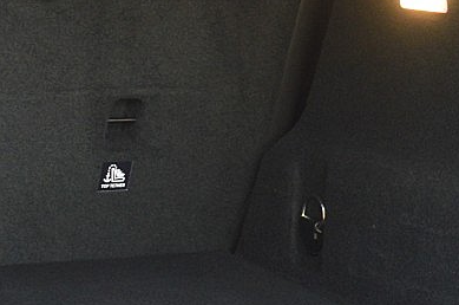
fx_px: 2075
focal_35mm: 163
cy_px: 144
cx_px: 51
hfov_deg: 12.5
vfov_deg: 8.4
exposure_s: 1/60
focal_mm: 26
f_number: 6.3
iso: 800
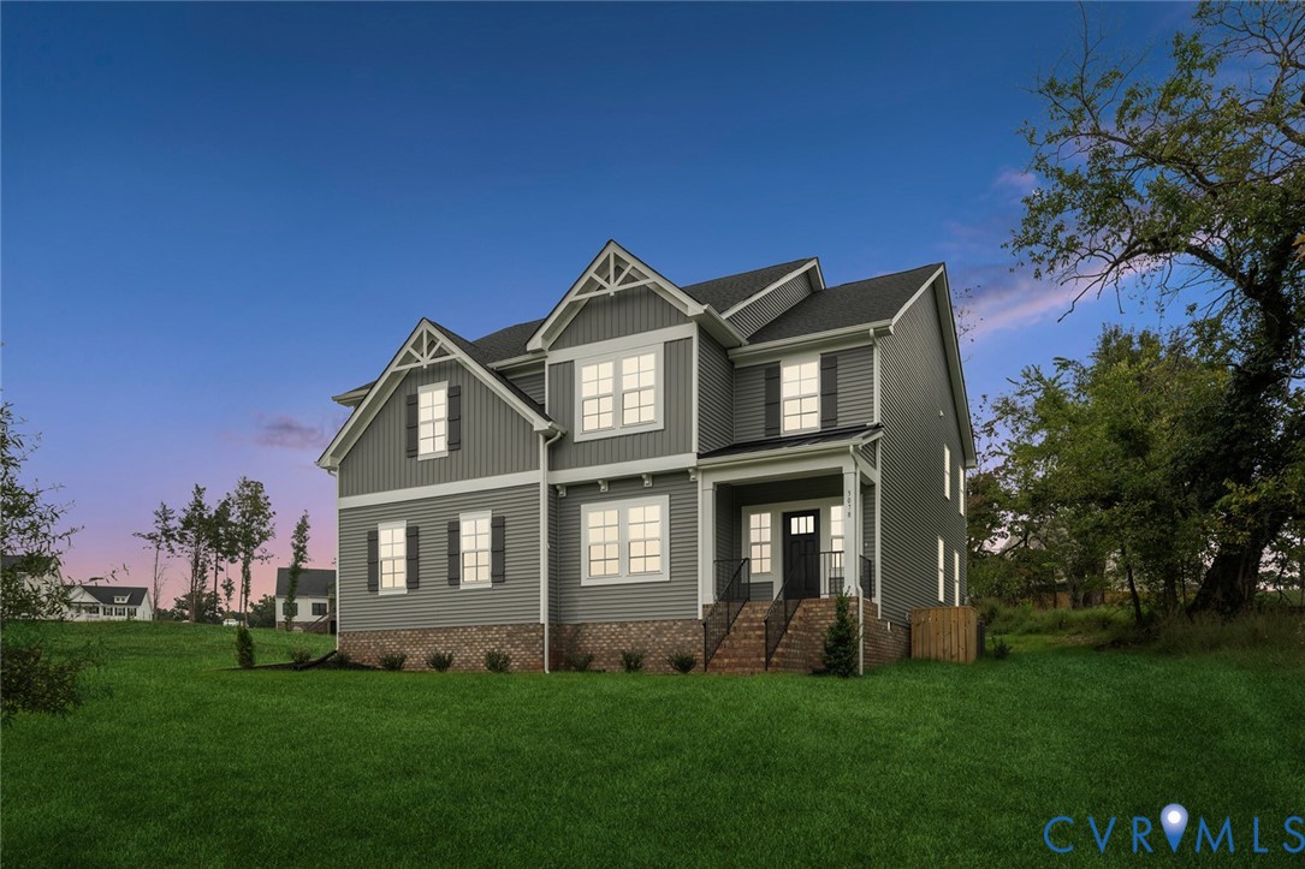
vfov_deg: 55.1
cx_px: 652
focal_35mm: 23
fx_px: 834
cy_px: 434
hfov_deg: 76.1
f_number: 8
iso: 200
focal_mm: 23
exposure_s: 1/125
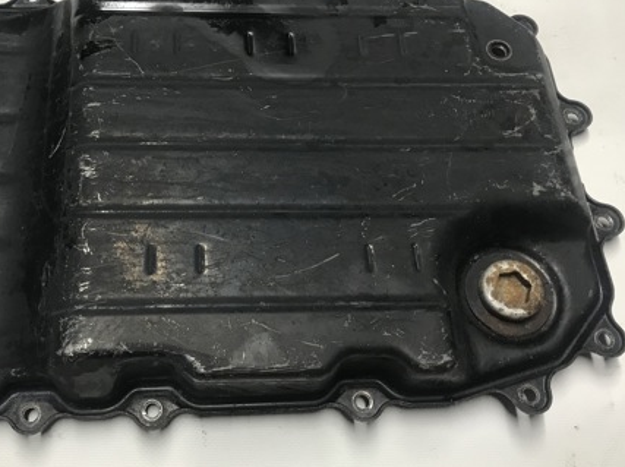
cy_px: 179
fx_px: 757
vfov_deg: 34.1
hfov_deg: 44.4
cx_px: 230
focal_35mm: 42
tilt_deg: -63.8
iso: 32
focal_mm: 3.99
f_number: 1.8
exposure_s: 1/25
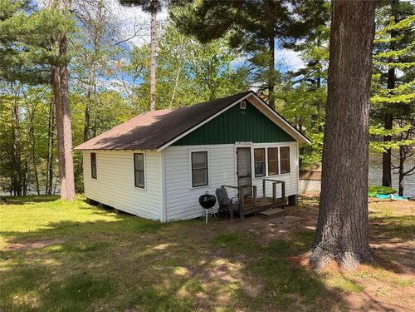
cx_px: 208
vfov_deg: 56.8
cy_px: 156
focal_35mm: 24
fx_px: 288
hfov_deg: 71.6
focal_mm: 6.76
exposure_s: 1/1193
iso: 80
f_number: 1.78
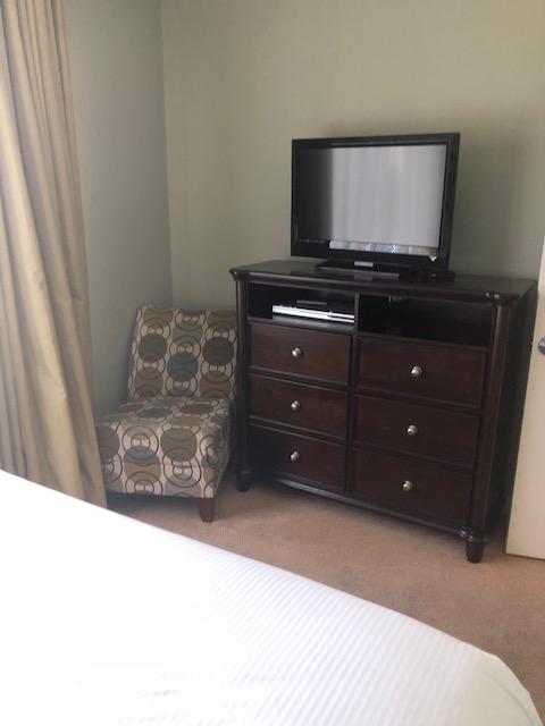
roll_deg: +1.0
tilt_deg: -18.2
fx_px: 588
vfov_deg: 63.4
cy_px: 363
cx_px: 272
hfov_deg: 49.7
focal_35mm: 28
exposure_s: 1/15
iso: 64
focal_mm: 3.99
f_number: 1.8
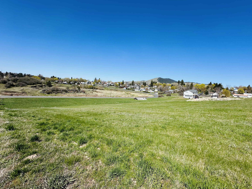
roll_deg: -4.1
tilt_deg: -1.1
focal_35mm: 15
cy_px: 90
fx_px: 109
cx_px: 135
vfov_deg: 81.7
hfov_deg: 98.0
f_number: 2.2
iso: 50
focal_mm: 2.22
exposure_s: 1/2353
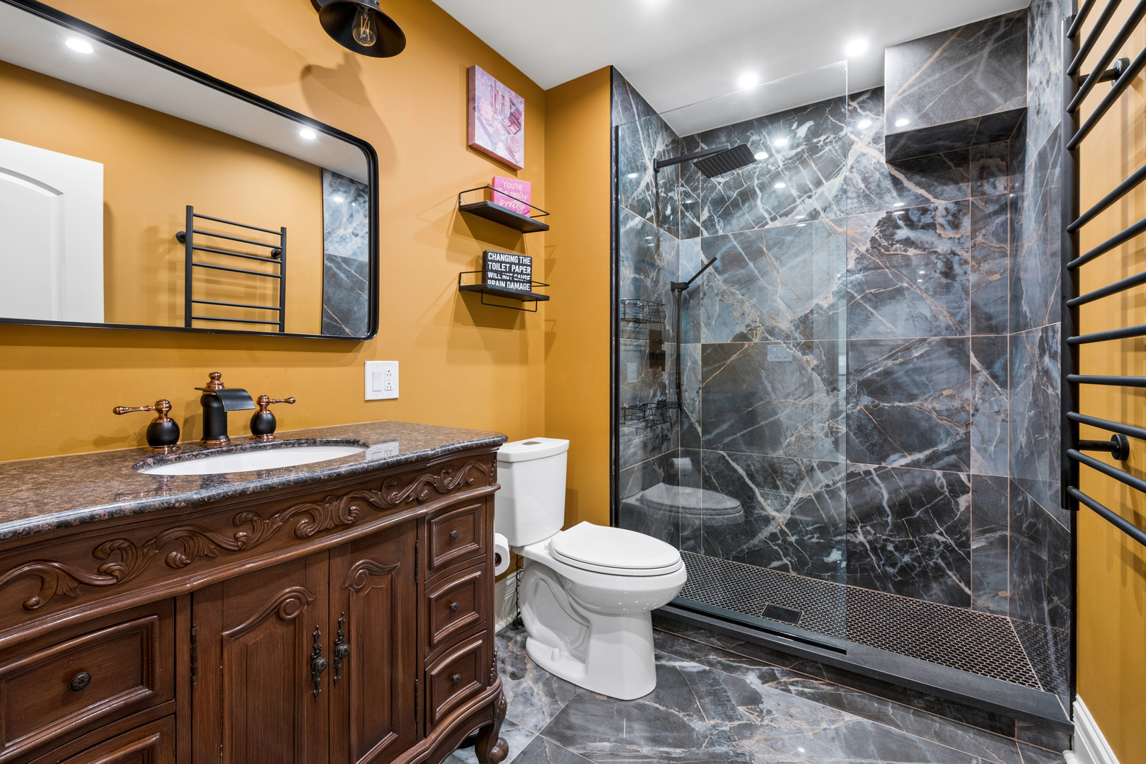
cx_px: 573
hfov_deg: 96.7
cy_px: 382
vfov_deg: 73.7
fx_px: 509
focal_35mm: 16
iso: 400
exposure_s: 1/8
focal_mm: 16
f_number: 8
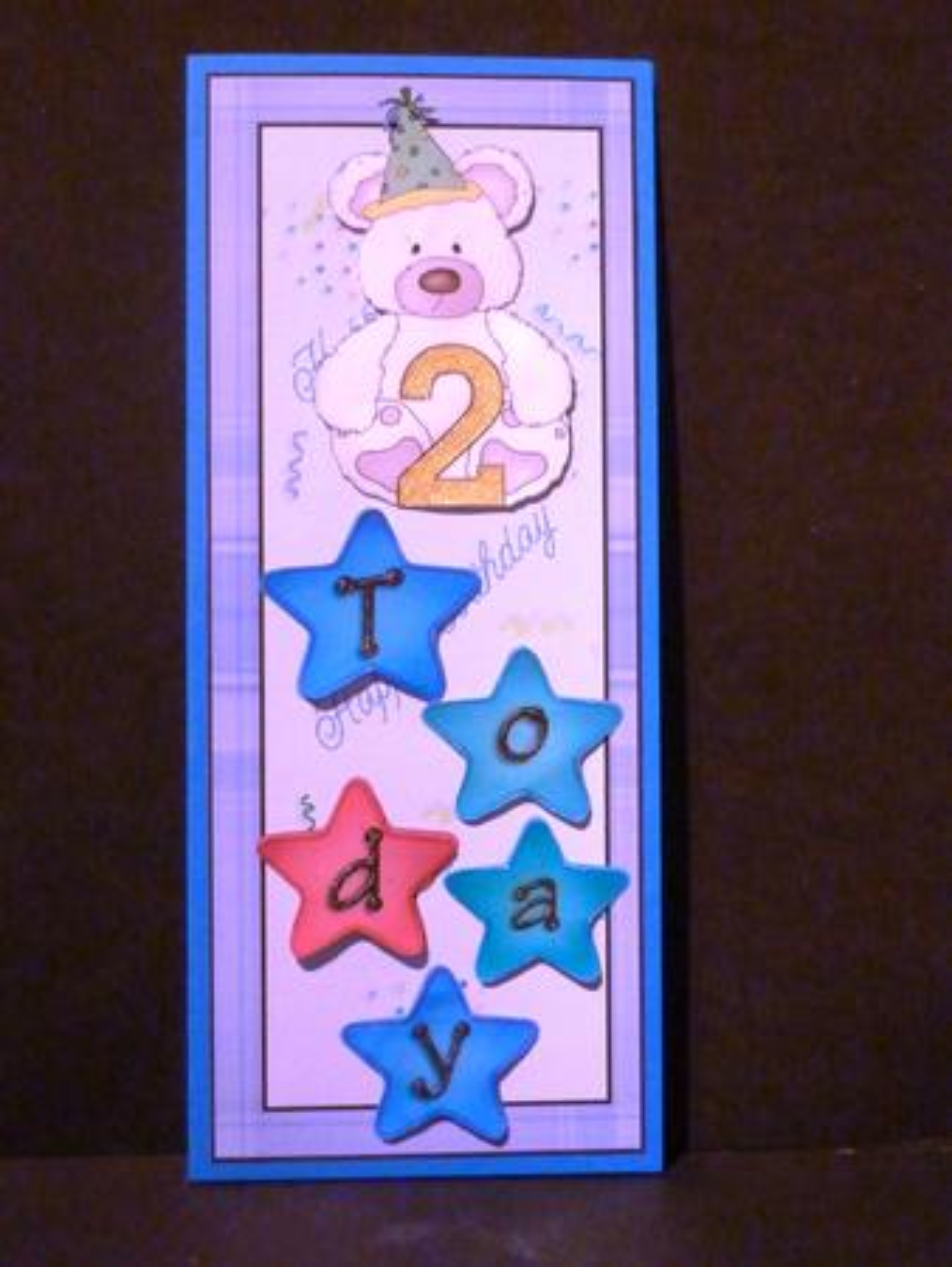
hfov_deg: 26.6
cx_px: 476
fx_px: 2015
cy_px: 634
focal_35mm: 55
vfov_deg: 34.9
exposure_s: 1/25
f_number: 3.9
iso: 800
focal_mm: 9.1
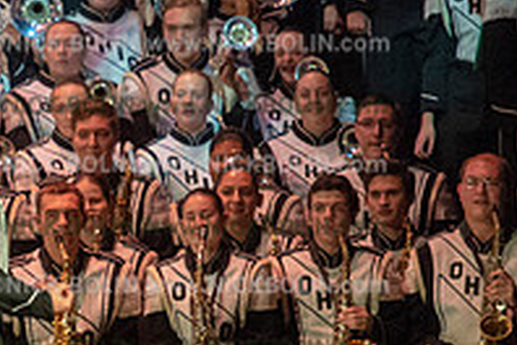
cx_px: -225
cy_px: 165
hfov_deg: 3.1
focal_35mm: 673
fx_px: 9664
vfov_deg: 2.0
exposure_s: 1/200
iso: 8000
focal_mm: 230
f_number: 5.6
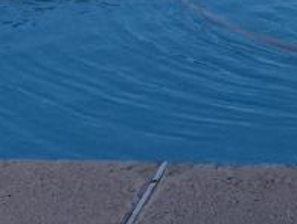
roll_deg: -0.1
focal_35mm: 152
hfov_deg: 12.6
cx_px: 364
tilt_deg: -6.7
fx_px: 1307
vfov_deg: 9.2
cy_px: -212
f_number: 2.2
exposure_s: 1/1014
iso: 32
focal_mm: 4.15
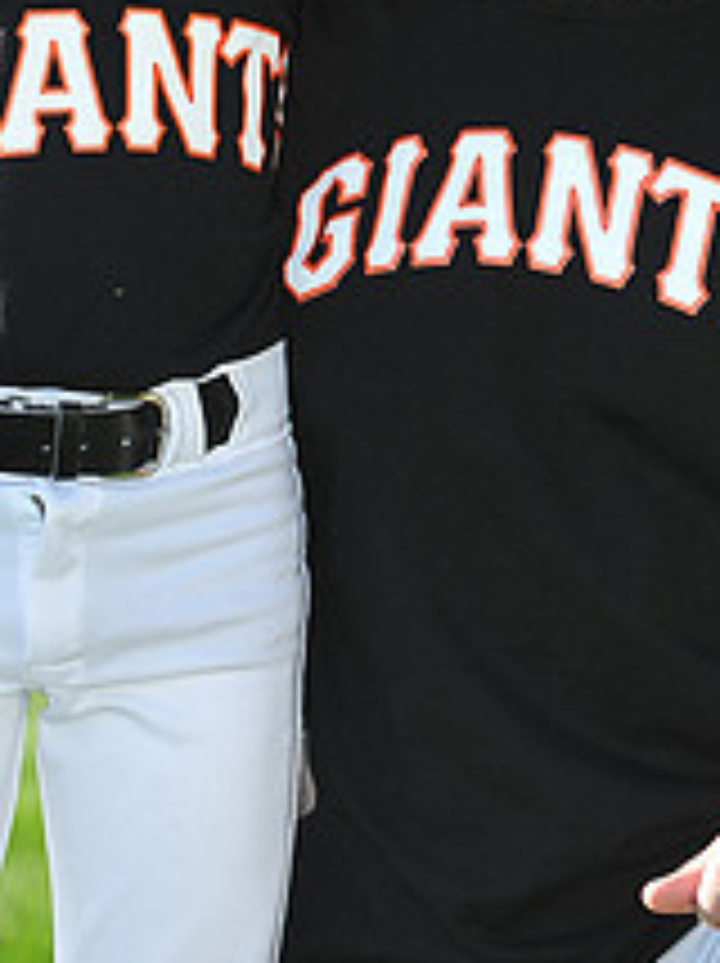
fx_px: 9781
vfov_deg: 5.6
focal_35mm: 352
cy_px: -162
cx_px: 310
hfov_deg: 4.2
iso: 200
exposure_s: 1/800
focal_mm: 135
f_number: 4
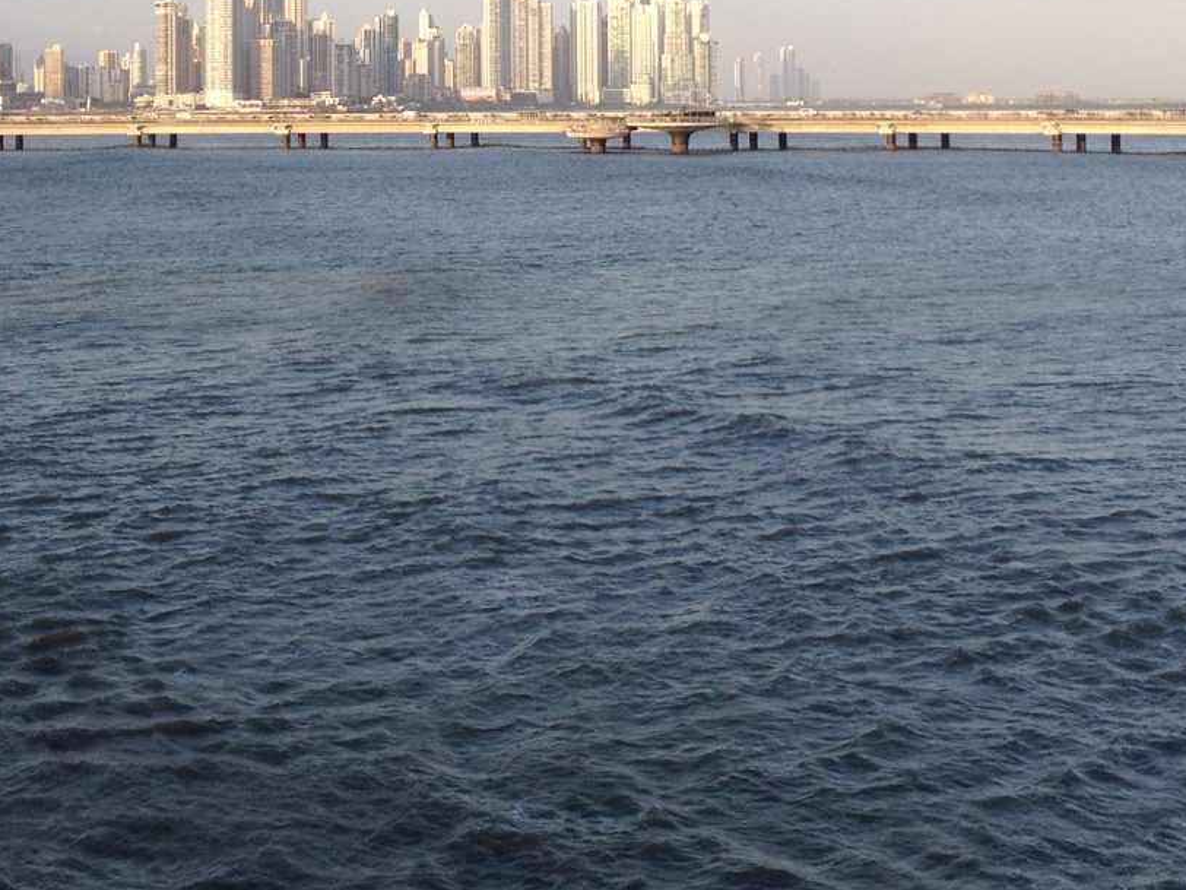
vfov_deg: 20.8
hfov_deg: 28.2
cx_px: 594
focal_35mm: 69
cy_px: 61
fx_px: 2364
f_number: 2.4
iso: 50
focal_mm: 4.28
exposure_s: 1/726
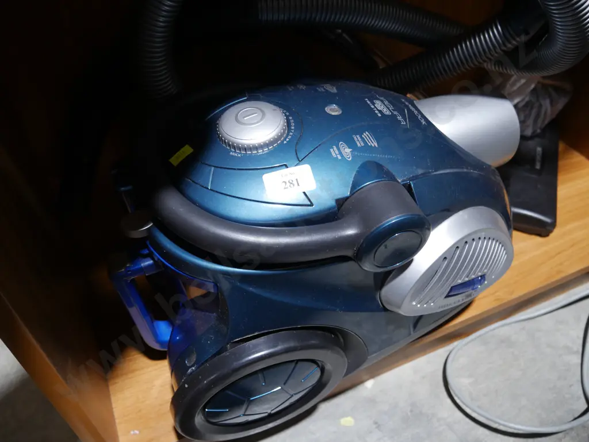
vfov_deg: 46.8
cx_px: 294
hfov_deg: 59.9
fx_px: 511
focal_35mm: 30
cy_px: 221
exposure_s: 1/60
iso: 500
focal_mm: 15
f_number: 3.6
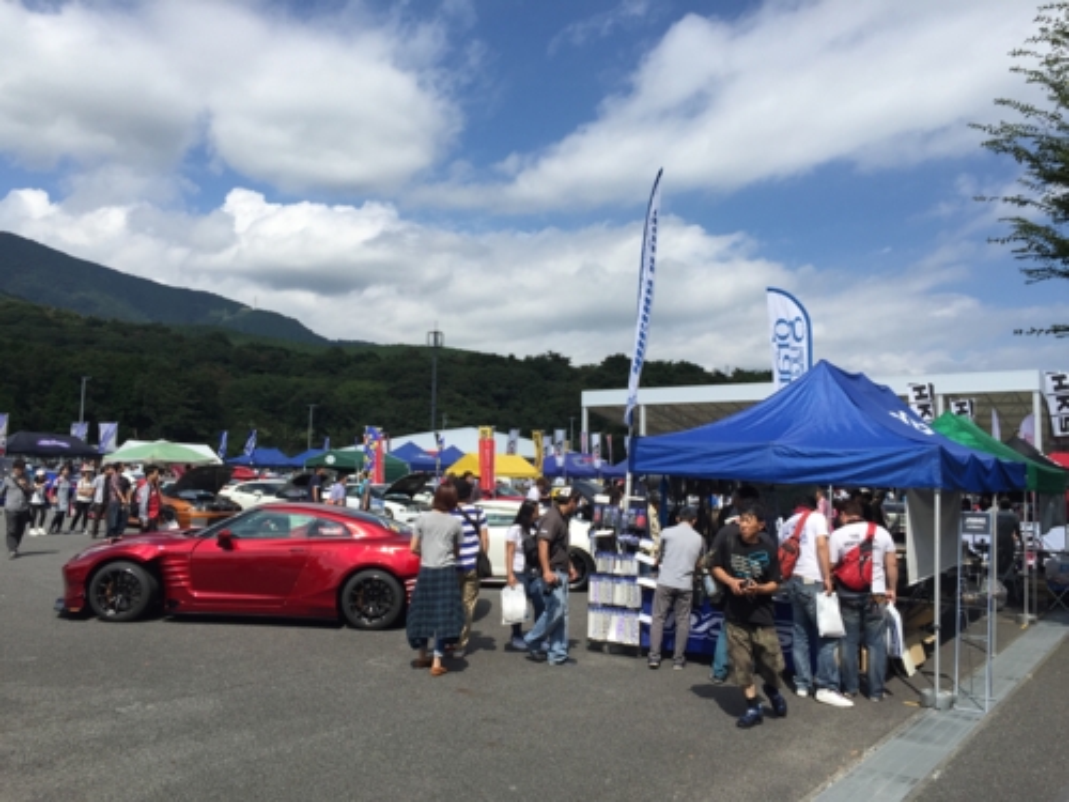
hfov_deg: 61.7
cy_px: 401
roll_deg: -2.6
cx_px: 534
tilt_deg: +5.7
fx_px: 896
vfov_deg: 48.2
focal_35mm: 29
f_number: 2.2
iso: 32
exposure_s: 1/2639
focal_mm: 4.15
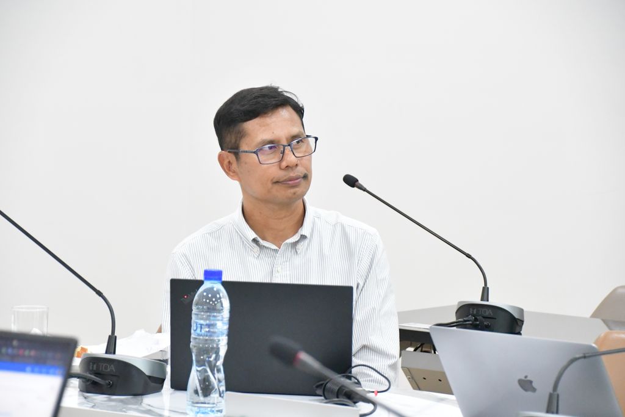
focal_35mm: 157
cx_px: 312
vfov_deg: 8.7
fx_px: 2726
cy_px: 208
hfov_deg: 13.1
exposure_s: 1/125
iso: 10000
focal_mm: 105
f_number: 5.6
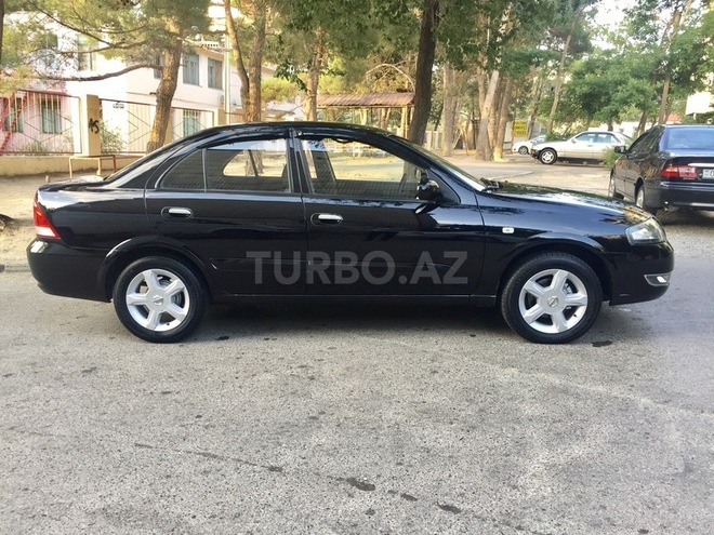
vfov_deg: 48.2
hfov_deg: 61.7
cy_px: 268
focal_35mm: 29
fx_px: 598
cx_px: 357
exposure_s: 1/100
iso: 50
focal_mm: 4.15
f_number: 2.2
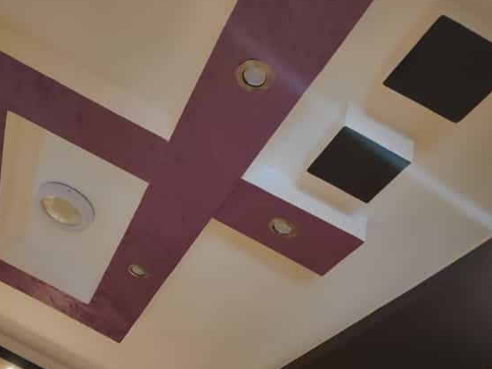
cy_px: 190
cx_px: 168
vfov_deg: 48.2
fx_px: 412
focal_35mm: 29
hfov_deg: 60.3
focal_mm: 3.94
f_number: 1.9
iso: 914
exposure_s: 1/50
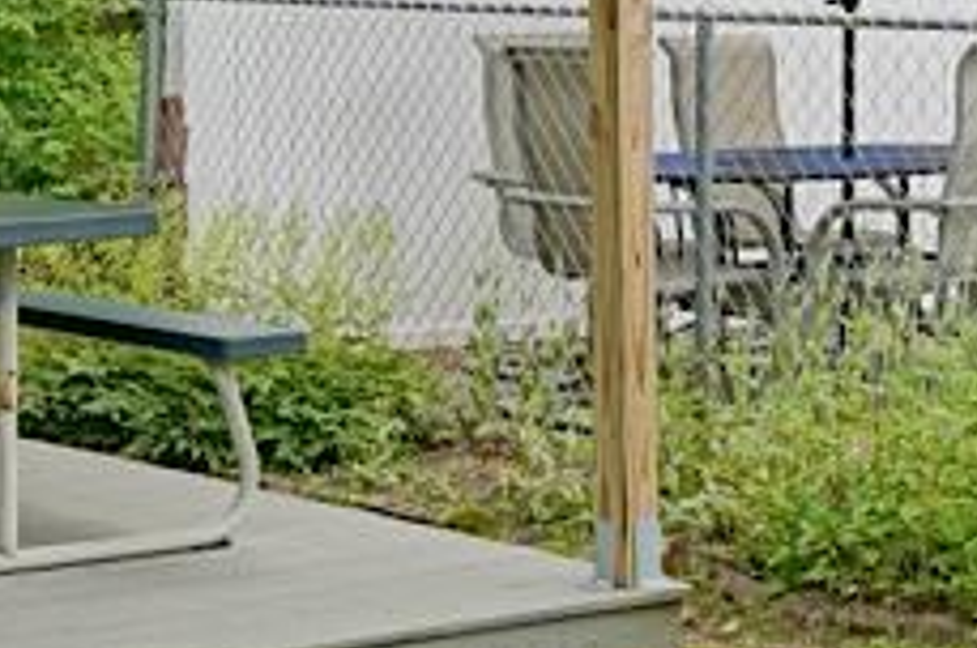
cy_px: -72
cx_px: 205
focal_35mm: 126
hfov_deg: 16.2
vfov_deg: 10.7
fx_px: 3415
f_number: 5
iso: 100
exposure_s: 1/100
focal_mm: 16
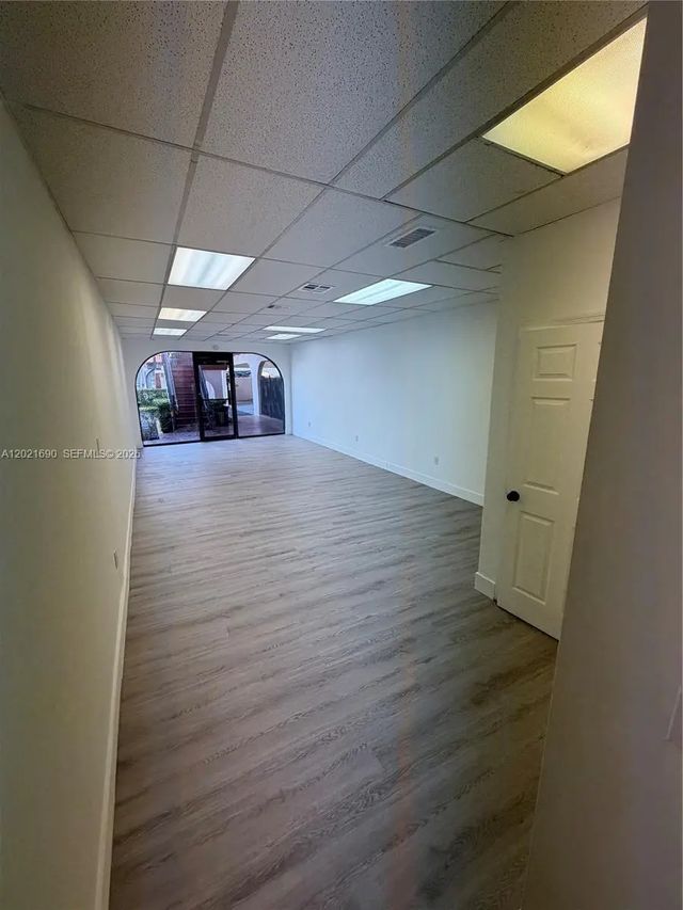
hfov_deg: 85.7
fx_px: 368
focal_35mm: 14
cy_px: 455
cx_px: 342
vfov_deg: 102.1
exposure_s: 1/120
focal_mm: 2.22
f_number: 2.2
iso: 64
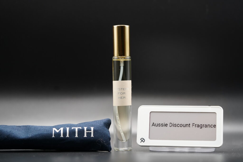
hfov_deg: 22.6
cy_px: 81
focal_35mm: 90
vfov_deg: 15.2
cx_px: 122
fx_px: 608
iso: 1600
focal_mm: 90
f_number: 4
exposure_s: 1/100
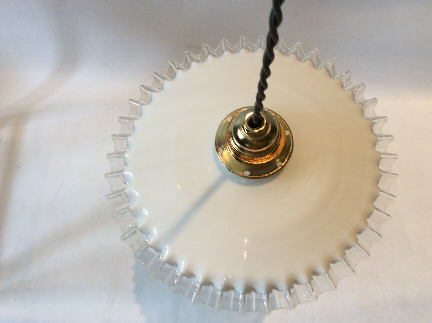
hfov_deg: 56.9
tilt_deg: -72.5
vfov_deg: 44.1
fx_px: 399
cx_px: 216
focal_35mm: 32
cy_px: 162
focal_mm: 3.3
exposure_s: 1/25
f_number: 2.4
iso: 64
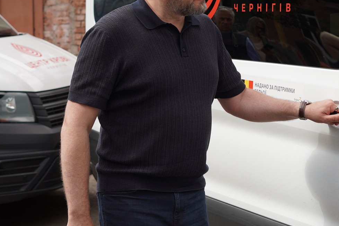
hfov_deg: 20.7
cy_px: 83
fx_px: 923
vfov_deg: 13.9
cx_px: 233
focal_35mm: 98
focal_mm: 50
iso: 100
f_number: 4.5
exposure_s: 1/320
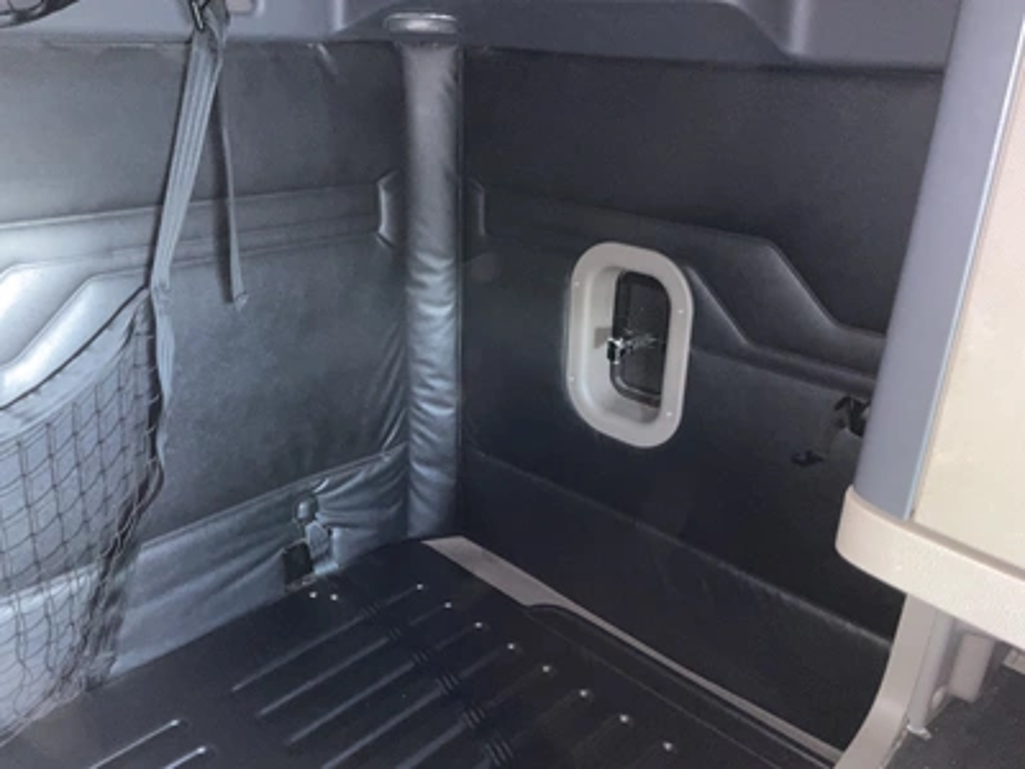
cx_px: 512
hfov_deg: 61.7
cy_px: 384
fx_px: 859
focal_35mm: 29
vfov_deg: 48.2
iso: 125
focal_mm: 3
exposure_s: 1/16
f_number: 1.8
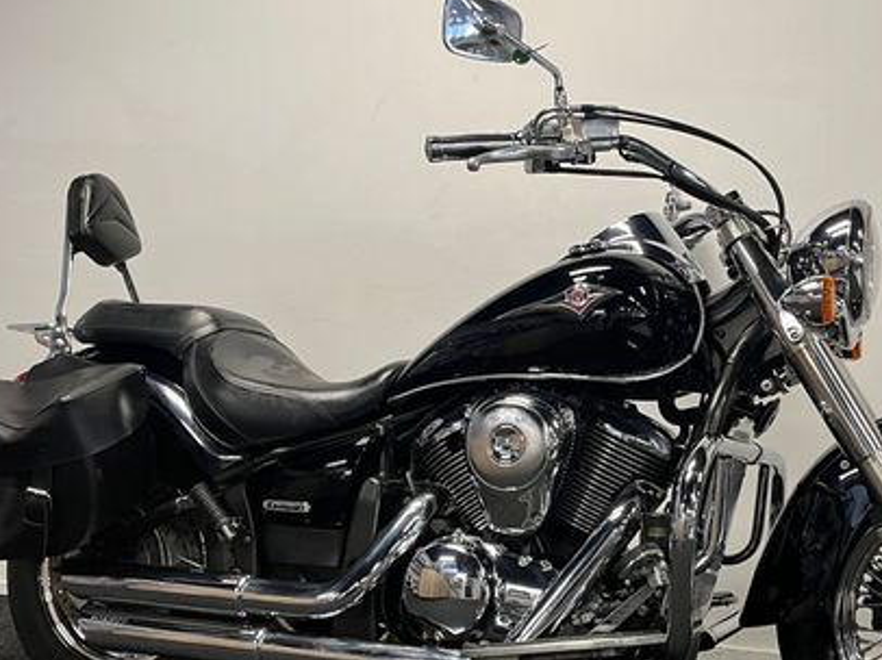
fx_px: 1044
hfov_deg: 45.2
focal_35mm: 41
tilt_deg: -2.8
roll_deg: +0.6
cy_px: 417
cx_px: 574
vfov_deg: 34.9
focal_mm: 5.1
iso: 80
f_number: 1.6
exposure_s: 1/50
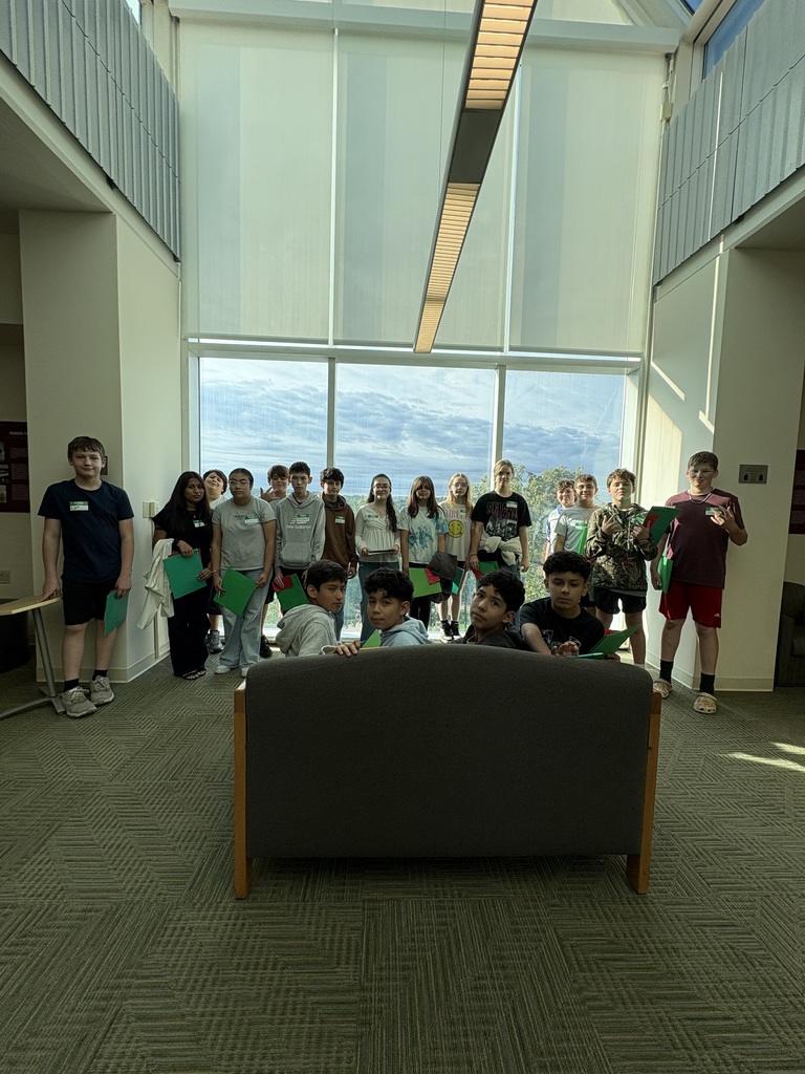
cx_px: 402
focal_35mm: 14
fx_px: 434
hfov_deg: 85.7
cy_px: 537
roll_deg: -1.7
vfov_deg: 102.1
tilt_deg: -3.8
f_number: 2.2
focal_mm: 2.22
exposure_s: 1/448
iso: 64
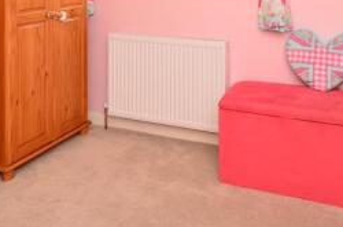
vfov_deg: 27.2
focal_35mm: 43
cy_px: -44
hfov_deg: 45.2
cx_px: 192
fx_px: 411
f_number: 8
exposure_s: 1/200
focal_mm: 11
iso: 200
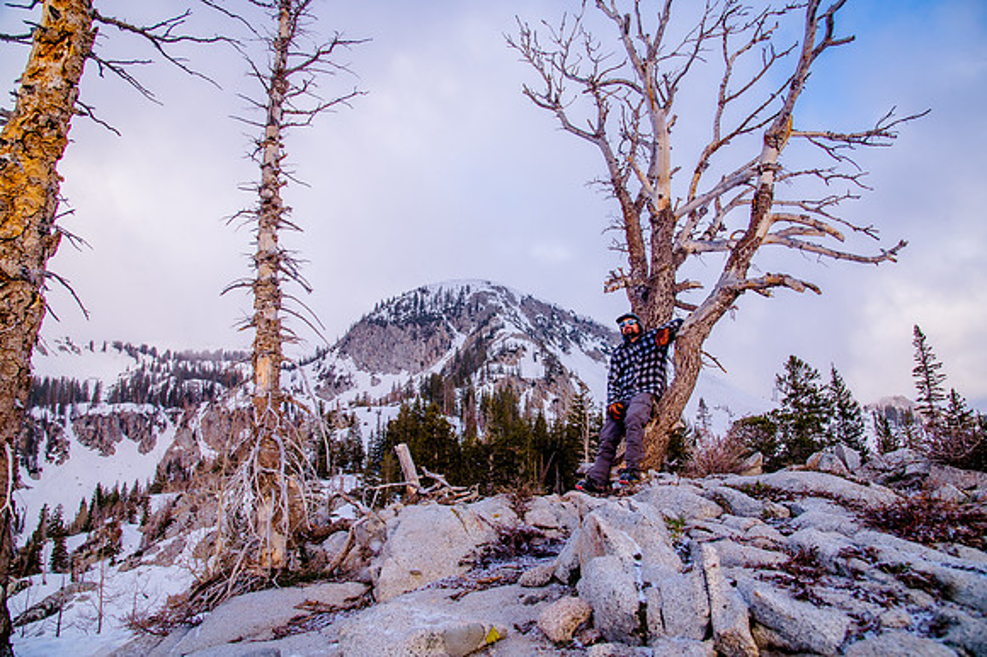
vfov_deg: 53.1
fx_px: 658
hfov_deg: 73.8
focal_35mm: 24
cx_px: 494
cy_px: 328
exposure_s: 1/320
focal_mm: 24
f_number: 7.1
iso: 320
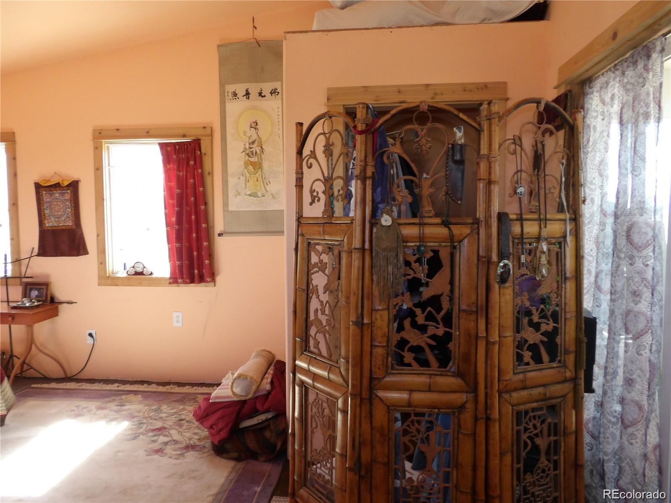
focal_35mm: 23
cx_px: 336
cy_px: 252
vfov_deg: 58.9
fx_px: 446
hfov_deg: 73.9
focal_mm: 4.2
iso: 200
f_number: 4.1
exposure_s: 1/30
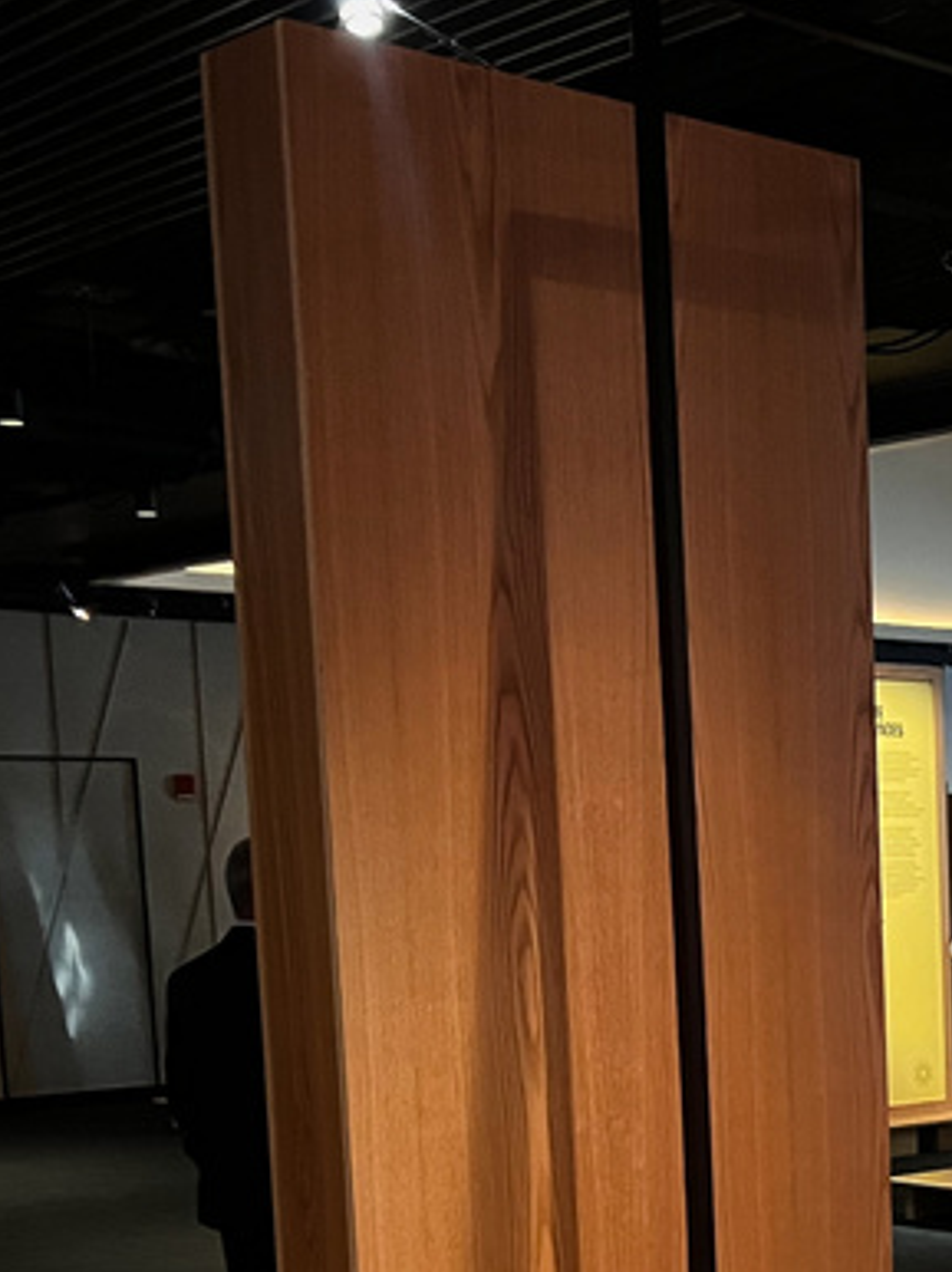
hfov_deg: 20.0
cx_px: 1143
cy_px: 1206
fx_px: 2533
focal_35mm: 69
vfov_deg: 26.9
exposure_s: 1/40
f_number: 1.5
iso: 500
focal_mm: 5.7
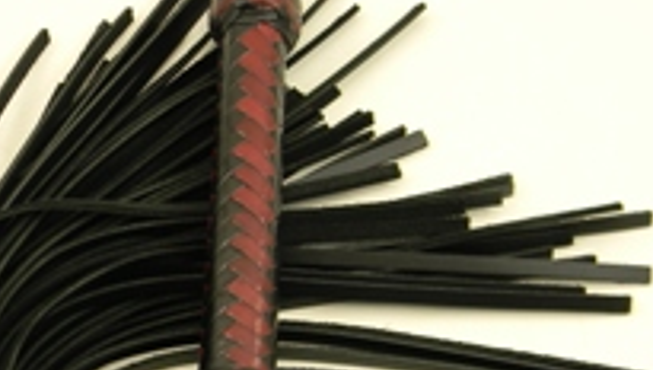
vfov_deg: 13.9
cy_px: 265
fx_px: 1509
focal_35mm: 87
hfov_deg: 24.3
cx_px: 236
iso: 80
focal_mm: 7.3
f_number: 3.8
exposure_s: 1/34.2
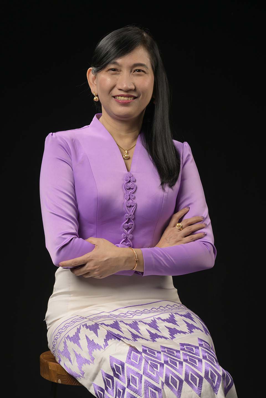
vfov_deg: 23.9
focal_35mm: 85
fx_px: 942
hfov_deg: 16.1
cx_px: 133
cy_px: 199
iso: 250
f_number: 8
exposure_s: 1/200
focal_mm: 85
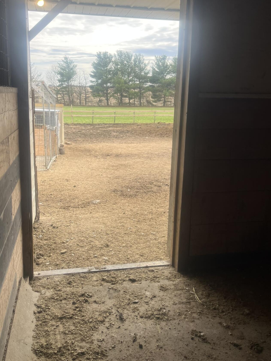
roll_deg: -1.7
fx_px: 324
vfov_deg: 58.1
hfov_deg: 45.4
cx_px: 126
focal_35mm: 31
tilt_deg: -12.1
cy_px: 152
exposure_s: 1/891
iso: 50
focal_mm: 5.1
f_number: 1.6
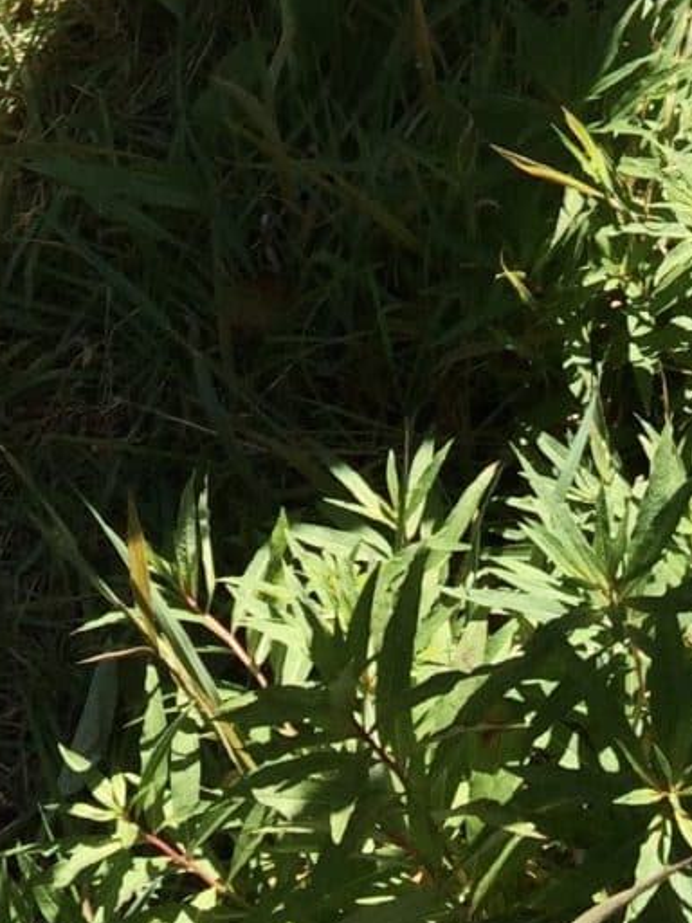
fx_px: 3092
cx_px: 416
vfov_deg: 14.8
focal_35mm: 116
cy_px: -737
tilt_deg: -56.1
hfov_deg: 12.8
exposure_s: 1/1001
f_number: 2.2
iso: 32
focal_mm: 4.15
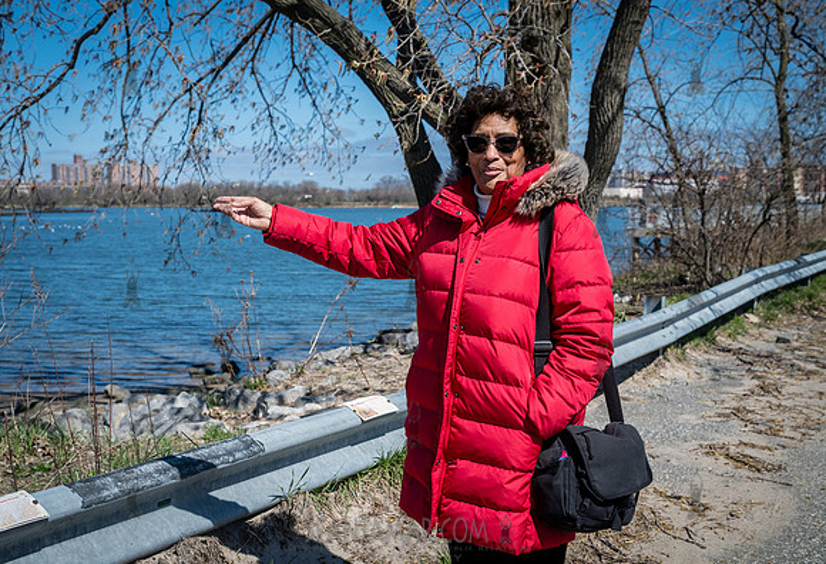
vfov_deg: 32.8
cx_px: 390
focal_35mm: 41
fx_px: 958
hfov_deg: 46.6
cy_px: 278
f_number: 5
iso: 64
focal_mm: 39
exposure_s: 1/500
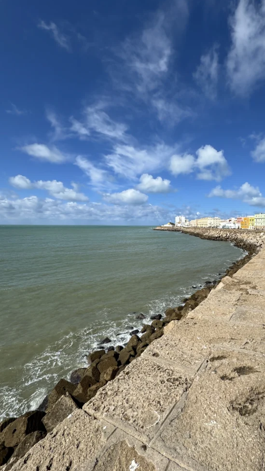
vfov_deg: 99.3
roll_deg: -0.2
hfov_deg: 65.8
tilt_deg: -0.6
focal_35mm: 16
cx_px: 170
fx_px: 200
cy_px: 229
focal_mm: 2.22
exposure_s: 1/4132
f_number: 2.2
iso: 50
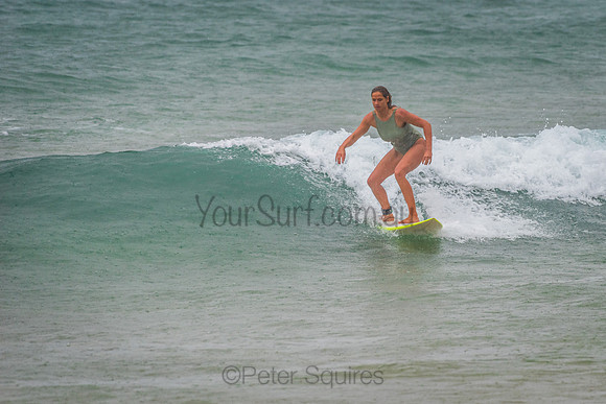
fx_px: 10278
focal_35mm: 610
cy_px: 168
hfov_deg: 3.4
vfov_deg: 2.3
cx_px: 370
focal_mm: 500
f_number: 5.6
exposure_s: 1/320
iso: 360
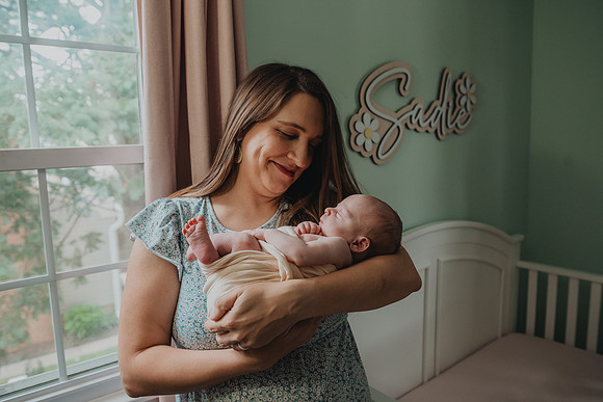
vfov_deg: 46.9
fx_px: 464
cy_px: 201
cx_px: 302
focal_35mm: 28
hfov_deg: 66.0
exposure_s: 1/125
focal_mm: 27
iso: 1250
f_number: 4
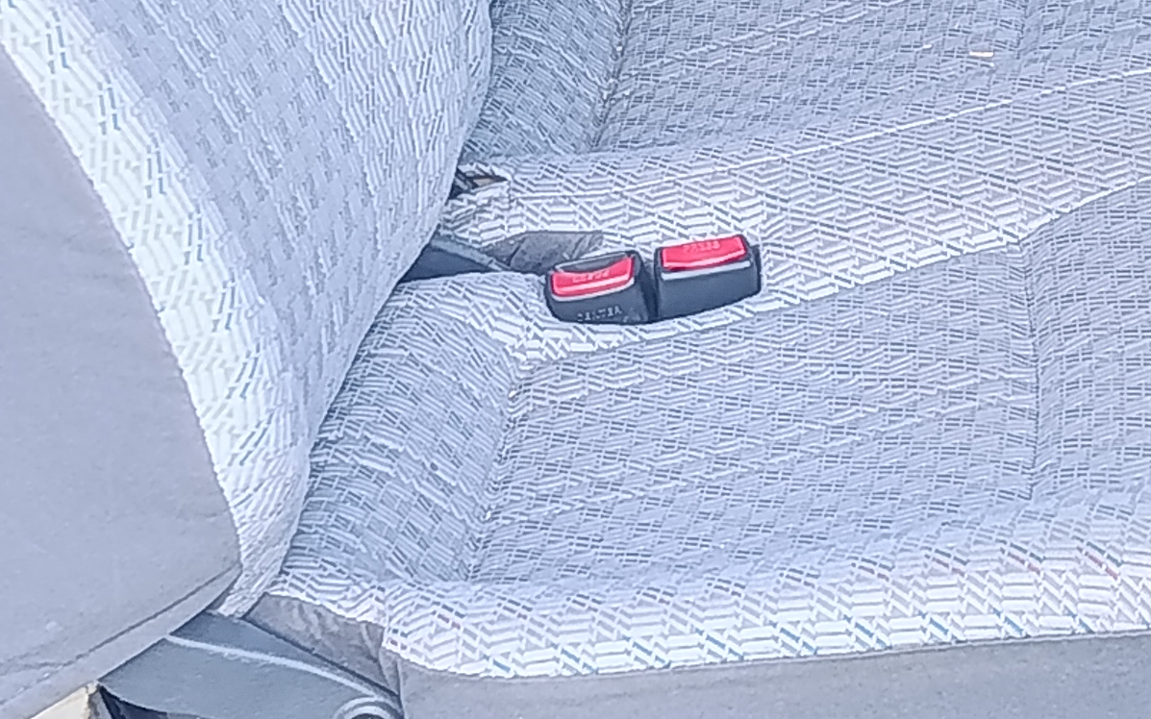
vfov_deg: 10.5
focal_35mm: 123
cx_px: 622
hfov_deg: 17.0
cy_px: -25
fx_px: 3858
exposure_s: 1/100
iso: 371
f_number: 1.65
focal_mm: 6.11
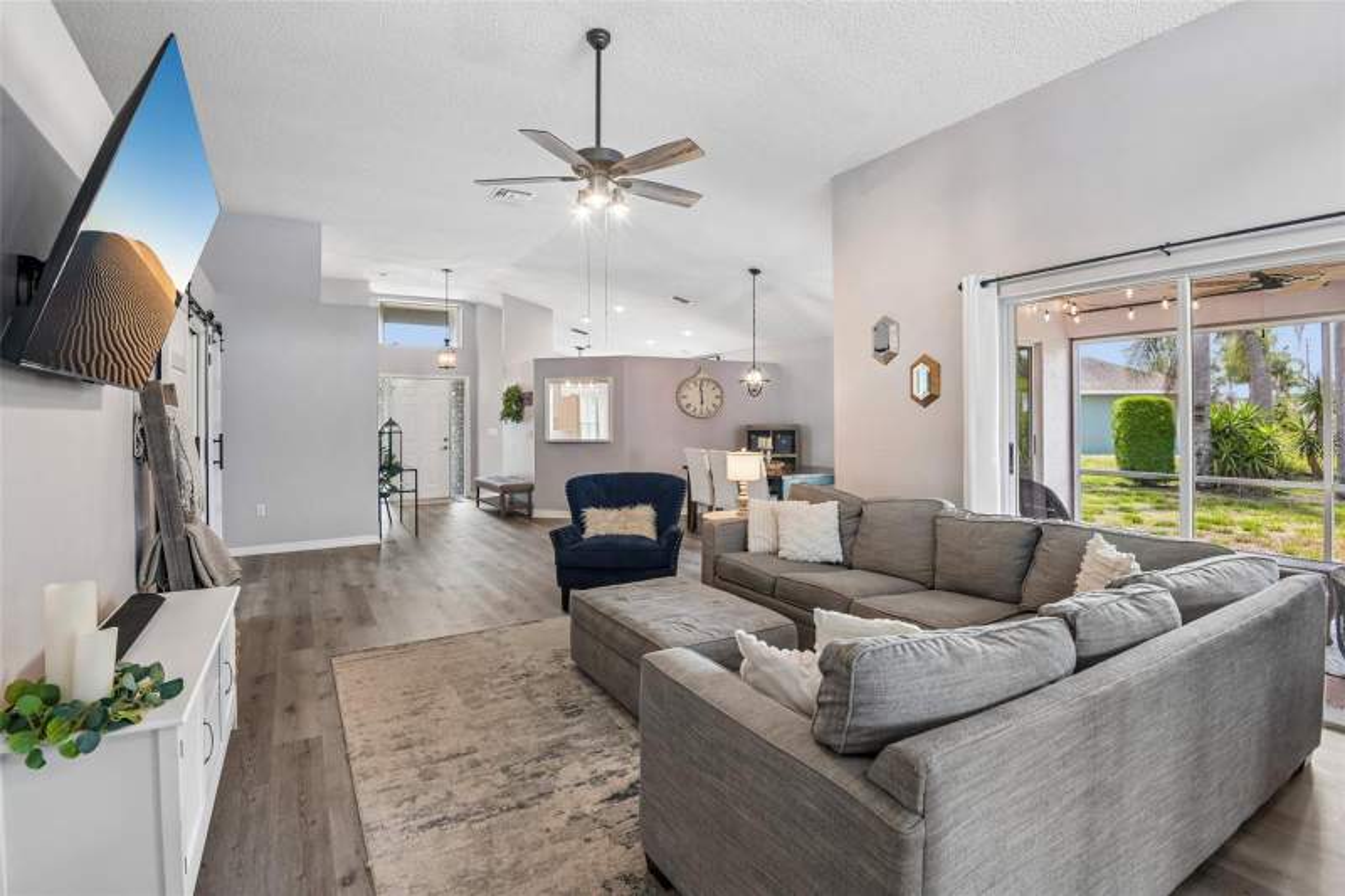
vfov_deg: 73.7
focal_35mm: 16
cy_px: 448
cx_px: 672
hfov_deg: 96.7
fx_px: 598
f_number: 8
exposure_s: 1/10
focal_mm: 16
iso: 400
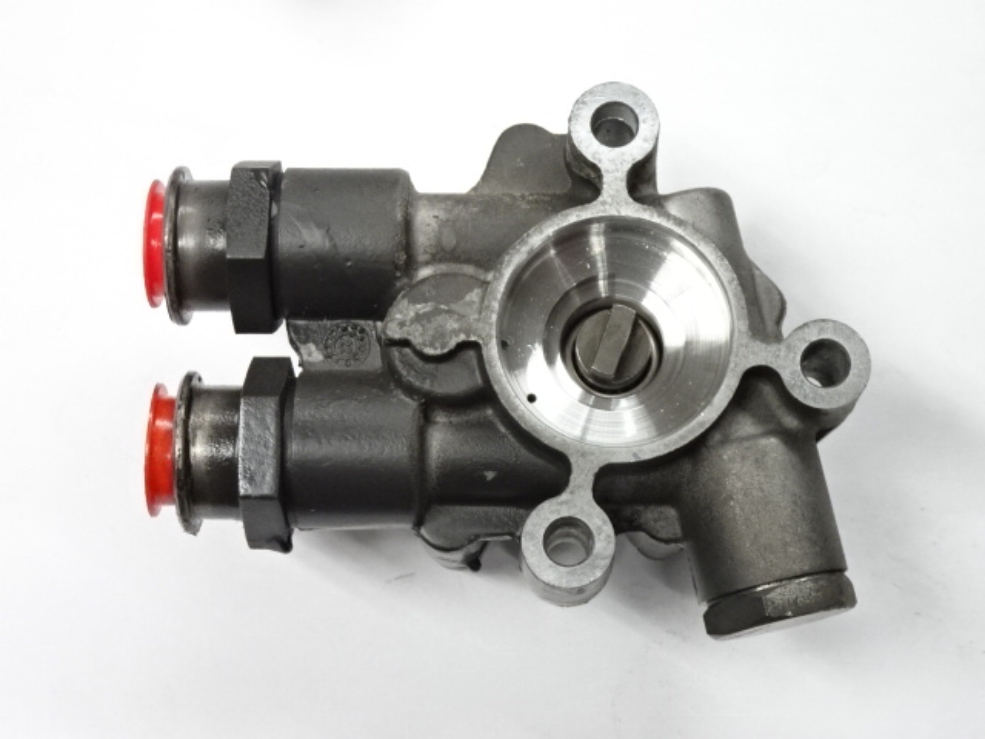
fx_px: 2077
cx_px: 492
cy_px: 370
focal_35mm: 73
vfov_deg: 20.2
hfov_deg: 26.7
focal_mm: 12.42
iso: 800
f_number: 5
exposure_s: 1/40
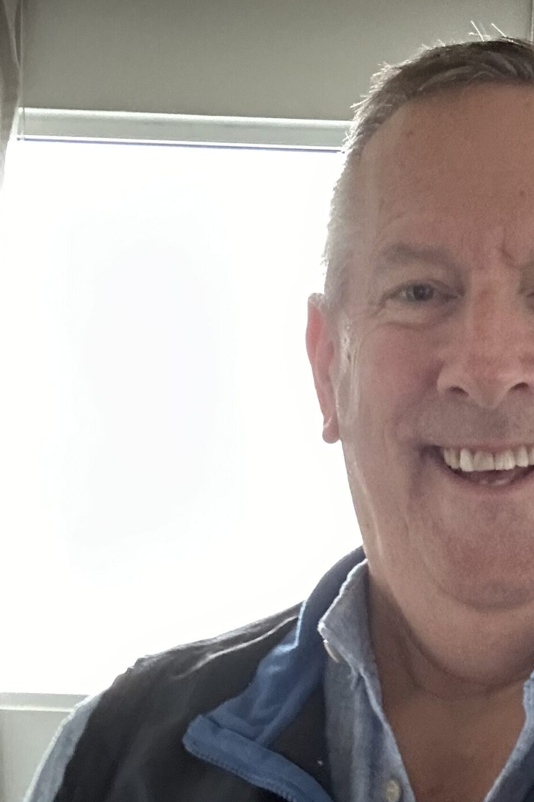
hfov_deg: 23.2
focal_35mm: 57
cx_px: 469
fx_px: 1268
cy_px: 482
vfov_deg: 34.9
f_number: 1.9
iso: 640
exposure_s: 1/22
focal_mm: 2.69
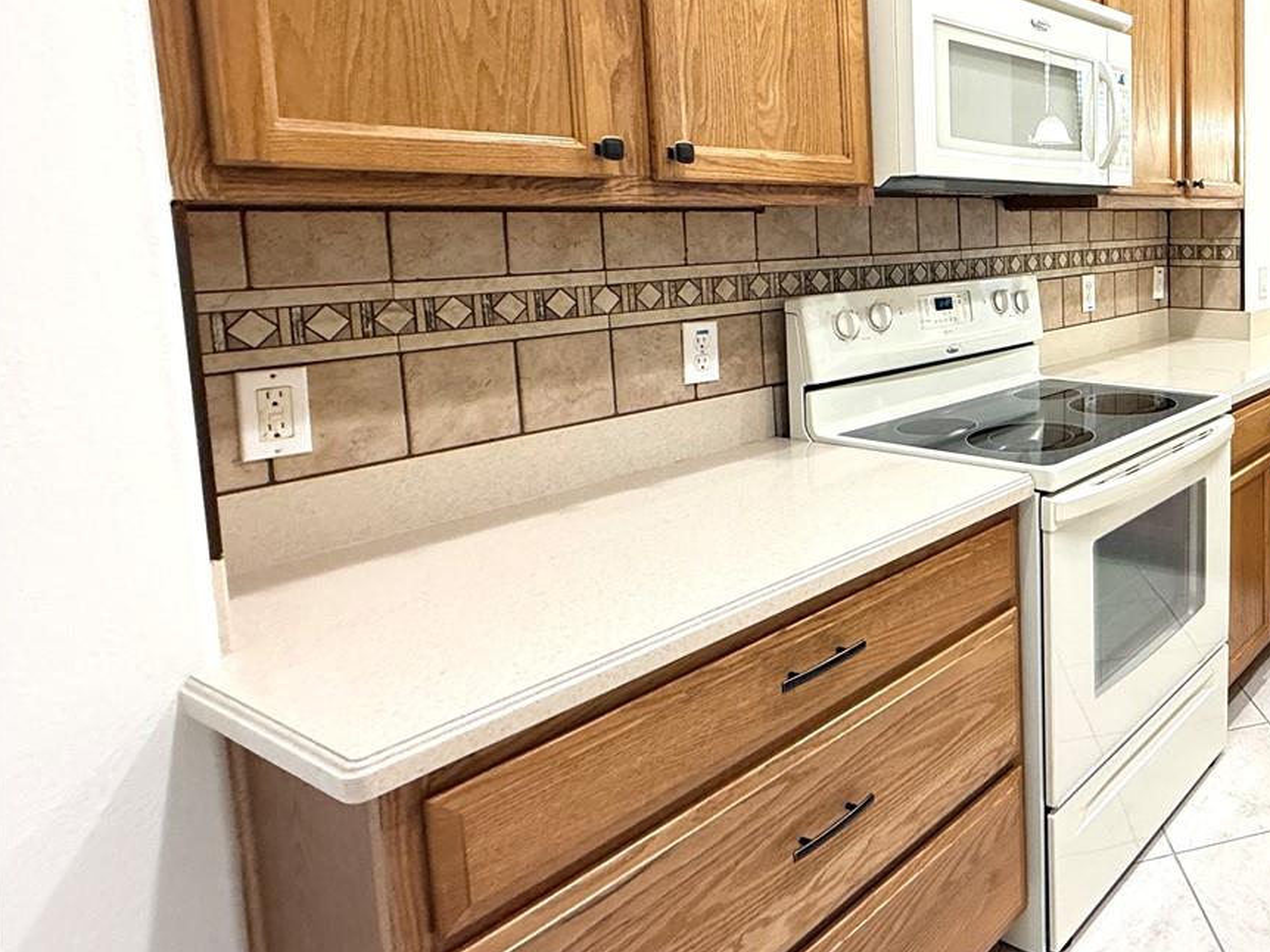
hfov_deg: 56.7
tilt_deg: -5.5
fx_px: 954
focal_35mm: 26
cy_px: 307
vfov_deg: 51.9
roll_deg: +0.5
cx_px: 1173
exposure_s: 1/60
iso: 500
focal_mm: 2.22
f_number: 2.2
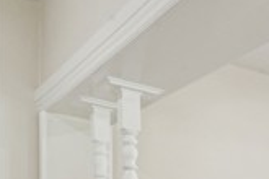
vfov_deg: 19.1
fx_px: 469
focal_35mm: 63
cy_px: 264
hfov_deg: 19.9
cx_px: 517
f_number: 13
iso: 100
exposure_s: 1/4
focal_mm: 16.2
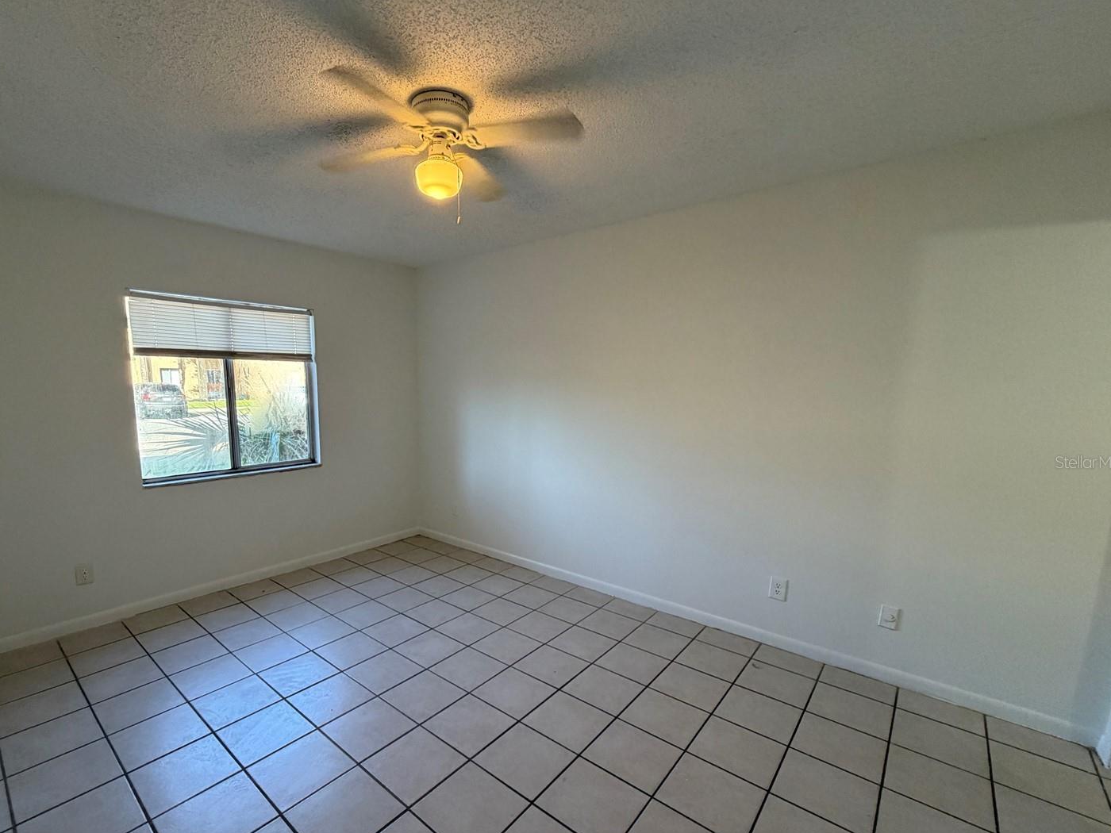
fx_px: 514
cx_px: 495
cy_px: 462
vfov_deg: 77.8
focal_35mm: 16
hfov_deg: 94.1
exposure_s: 1/120
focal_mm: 2.22
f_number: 2.2
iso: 250
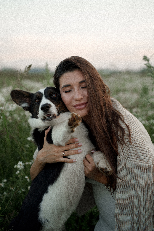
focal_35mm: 71
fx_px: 456
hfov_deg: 19.2
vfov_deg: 28.5
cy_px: 116
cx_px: 77
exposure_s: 1/320
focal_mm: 71
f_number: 2.8
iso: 400
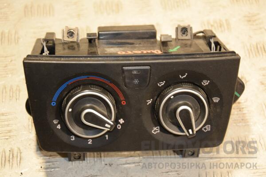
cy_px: 88
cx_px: 133
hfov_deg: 21.9
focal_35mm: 93
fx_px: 687
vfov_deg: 14.7
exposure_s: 1/100
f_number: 5.3
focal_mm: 62
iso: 800
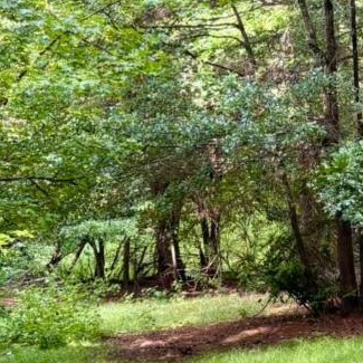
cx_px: 639
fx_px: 1341
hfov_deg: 13.9
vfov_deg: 15.4
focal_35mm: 113
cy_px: 238
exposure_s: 1/122
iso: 80
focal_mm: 5.96
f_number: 1.6
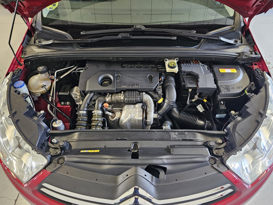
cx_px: 136
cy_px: 102
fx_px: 181
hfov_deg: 73.9
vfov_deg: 58.9
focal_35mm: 23
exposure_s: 1/24
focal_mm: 6.3
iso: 640
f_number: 1.7
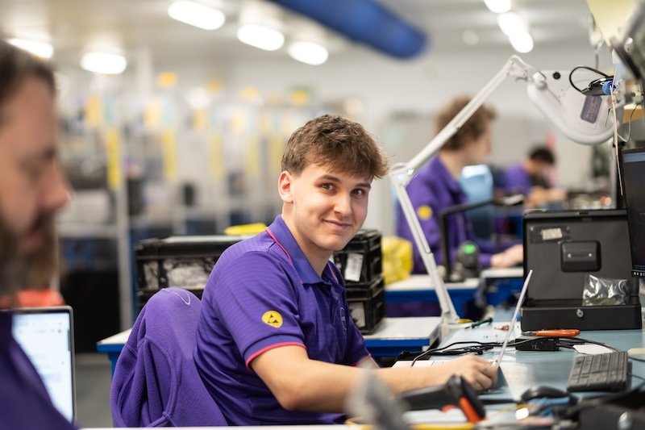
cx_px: 322
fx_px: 1505
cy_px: 215
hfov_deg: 24.2
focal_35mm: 84
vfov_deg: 16.3
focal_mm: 56
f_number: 1.2
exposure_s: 1/125
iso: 200
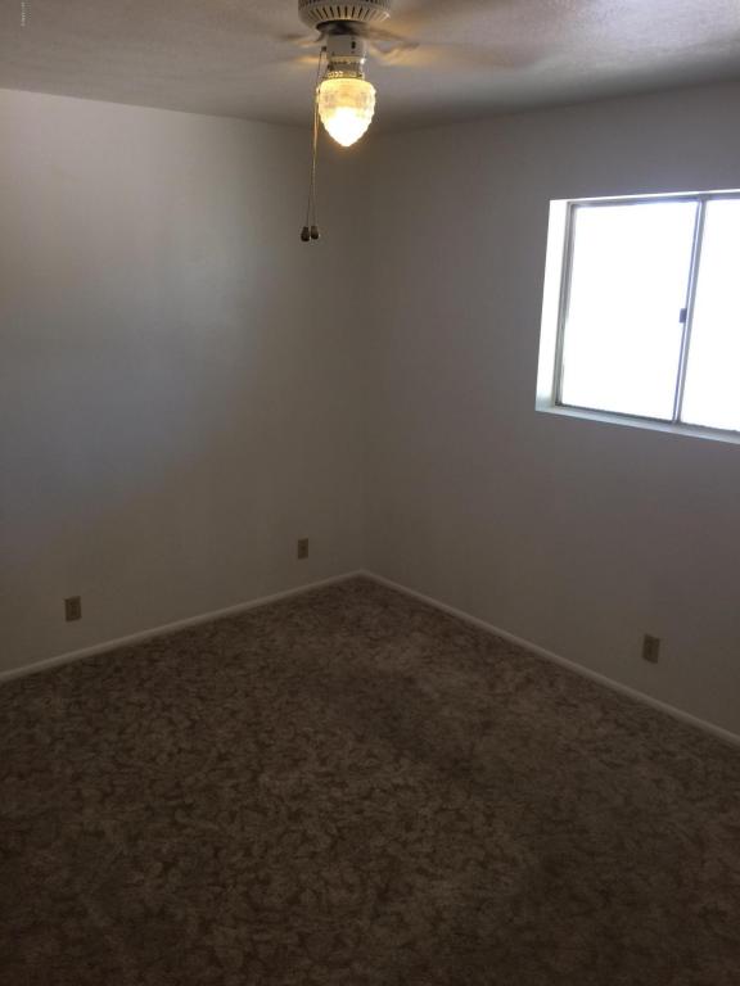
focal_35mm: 29
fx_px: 827
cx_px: 370
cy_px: 493
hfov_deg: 48.2
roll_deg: +1.0
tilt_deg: -16.1
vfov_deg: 61.7
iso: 80
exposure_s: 1/30
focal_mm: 4.15
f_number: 2.2
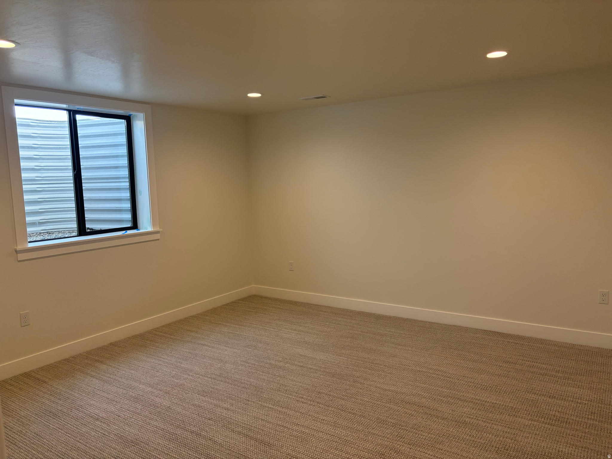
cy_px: 230
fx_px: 460
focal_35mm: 26
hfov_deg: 67.3
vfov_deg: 53.1
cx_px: 306
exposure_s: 1/120
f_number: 1.6
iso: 100
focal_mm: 5.96
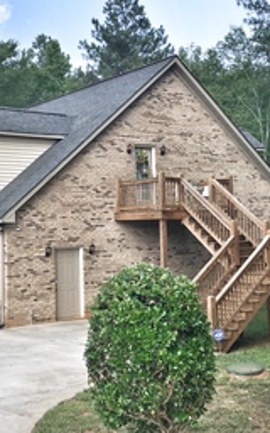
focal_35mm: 54
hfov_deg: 23.9
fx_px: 636
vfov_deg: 37.2
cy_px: 154
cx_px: 111
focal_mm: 4.15
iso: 25
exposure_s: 1/761
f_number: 2.2
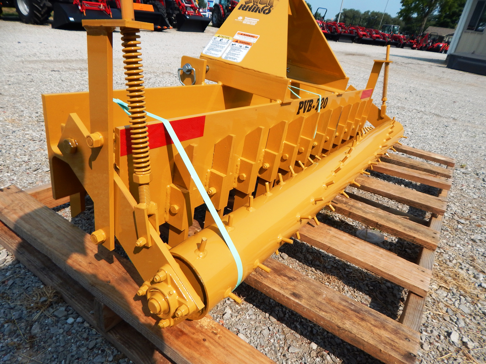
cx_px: 243
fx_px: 309
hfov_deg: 76.4
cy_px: 182
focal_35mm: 22
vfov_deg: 61.1
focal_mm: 4
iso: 125
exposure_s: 1/640
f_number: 6
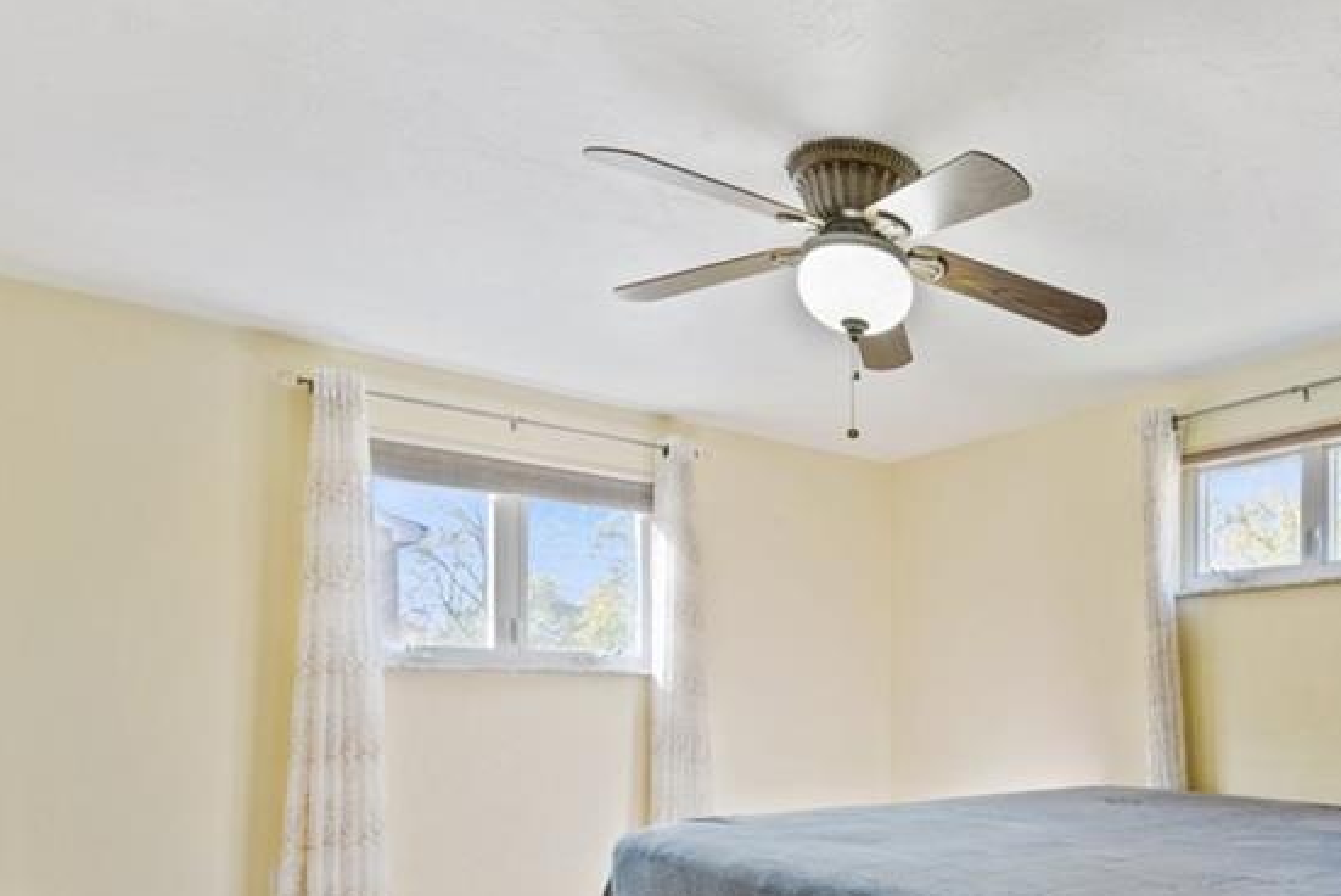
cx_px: 1085
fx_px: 969
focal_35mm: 26
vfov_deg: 47.4
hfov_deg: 63.0
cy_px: 690
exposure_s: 2
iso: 50
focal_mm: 14
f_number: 11
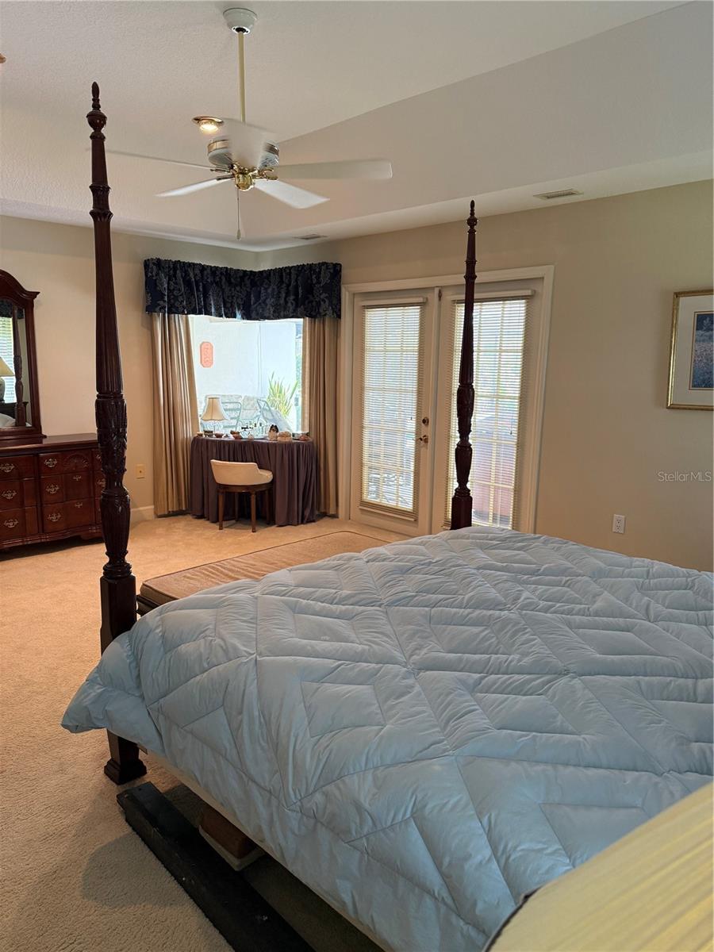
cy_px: 476
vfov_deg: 71.6
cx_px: 357
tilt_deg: -9.6
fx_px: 660
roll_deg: -1.1
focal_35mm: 24
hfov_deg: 56.8
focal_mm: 6.76
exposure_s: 1/60
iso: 250
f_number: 1.78
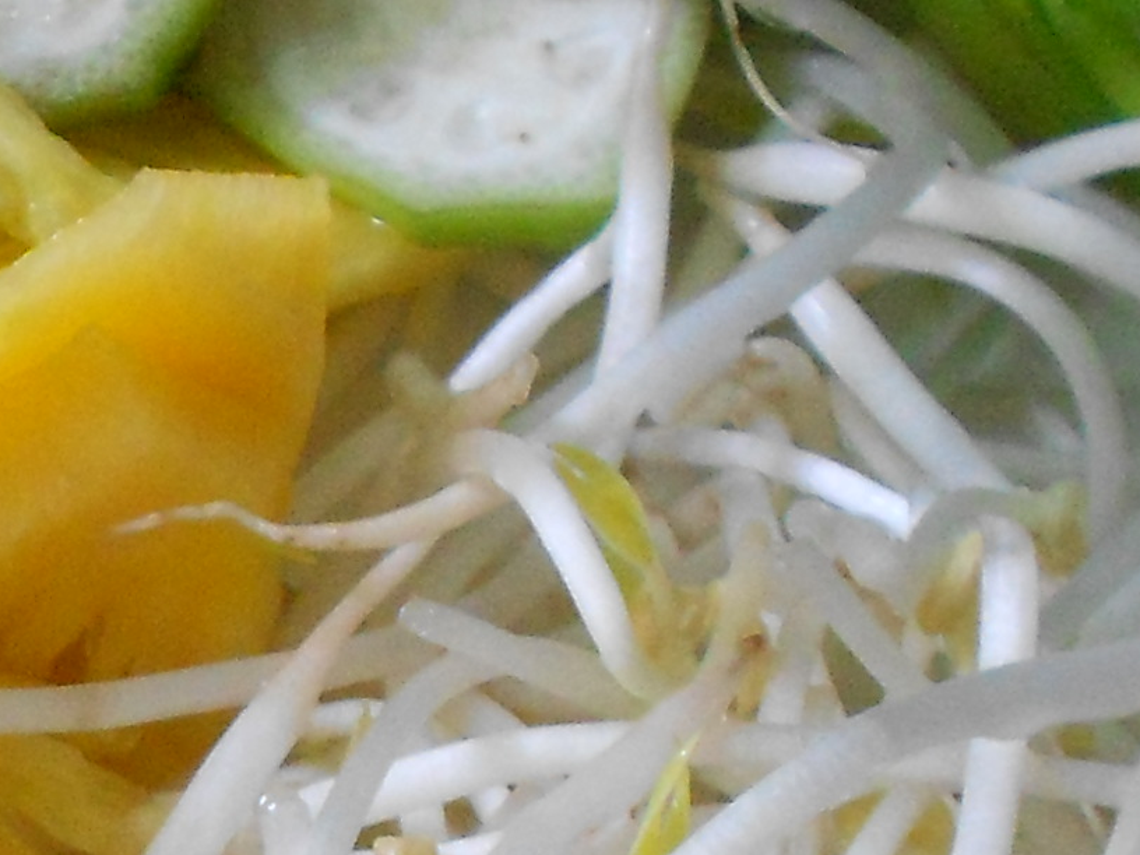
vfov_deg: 12.3
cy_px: 1174
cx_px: -233
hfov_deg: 16.3
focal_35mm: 116
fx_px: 3820
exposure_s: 1/30
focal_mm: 5.3
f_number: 3.4
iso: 400
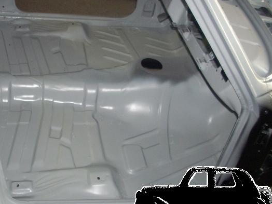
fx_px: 416
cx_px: 86
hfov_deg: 35.7
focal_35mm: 53
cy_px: 84
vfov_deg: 27.5
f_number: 2.8
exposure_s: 1/60
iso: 200
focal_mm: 6.2
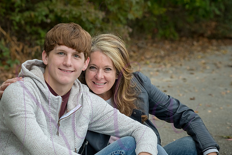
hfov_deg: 16.4
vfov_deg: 11.0
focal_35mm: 125
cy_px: 72
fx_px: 806
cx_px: 100
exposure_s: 1/640
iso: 800
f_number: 6.3
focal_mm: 100
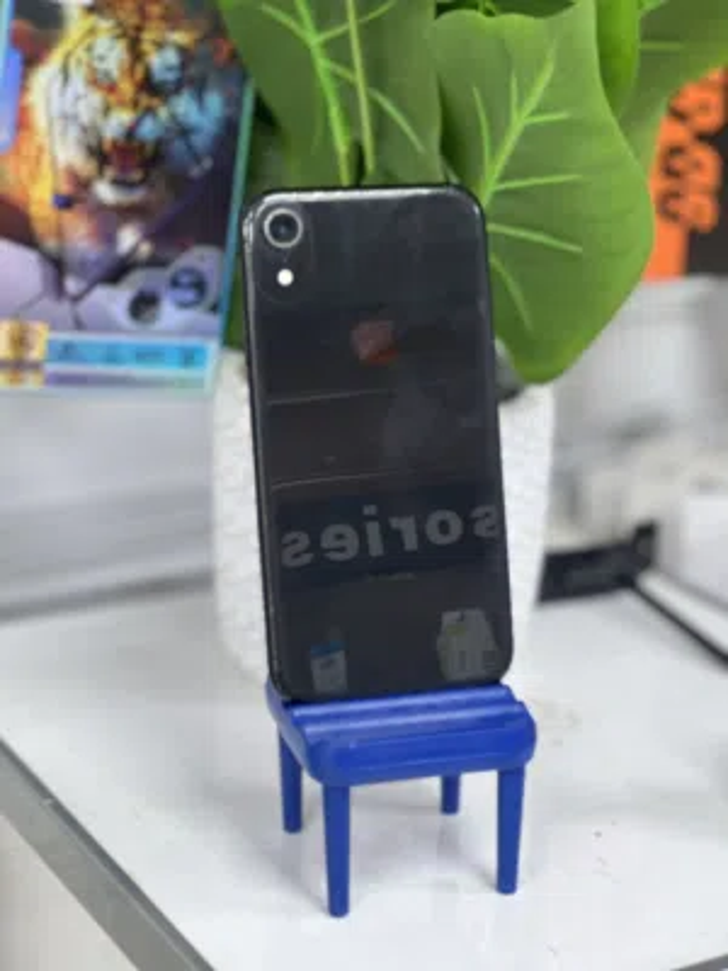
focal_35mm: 77
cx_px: 364
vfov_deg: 25.3
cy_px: 486
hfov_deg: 19.1
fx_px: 2159
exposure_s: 1/100
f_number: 2.8
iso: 64
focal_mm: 9
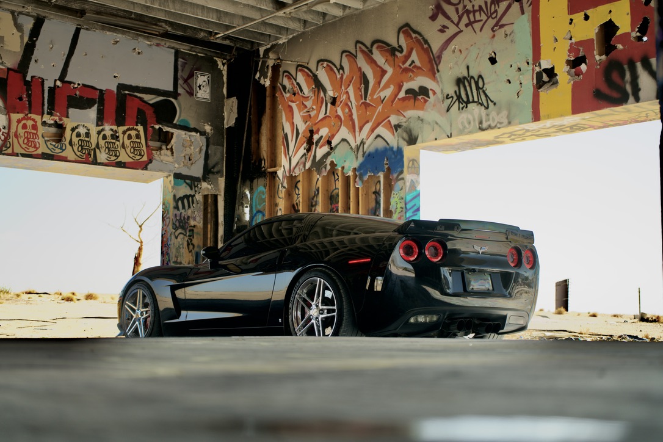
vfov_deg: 25.5
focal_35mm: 53
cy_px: 221
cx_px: 332
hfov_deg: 37.5
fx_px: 976
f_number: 5
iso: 100
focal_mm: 53
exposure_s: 1/60
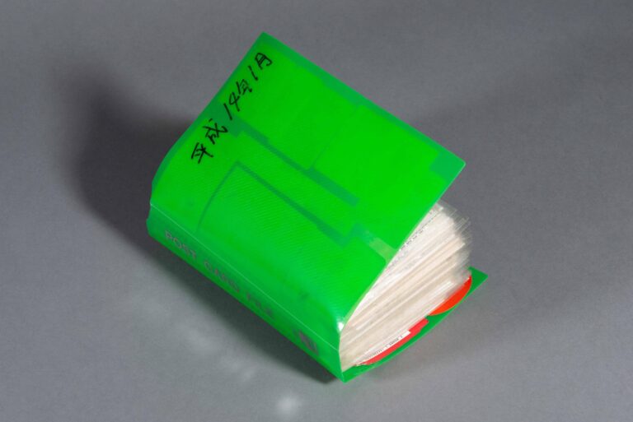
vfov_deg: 20.6
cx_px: 316
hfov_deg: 30.5
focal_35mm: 66
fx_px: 1161
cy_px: 211
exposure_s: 1/100
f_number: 20
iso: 50
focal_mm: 66
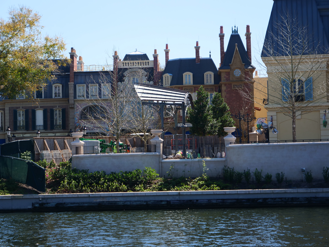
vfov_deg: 16.8
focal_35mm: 88
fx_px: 836
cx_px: 164
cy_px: 124
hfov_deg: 22.3
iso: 200
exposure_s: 1/1000
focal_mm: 44
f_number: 3.9
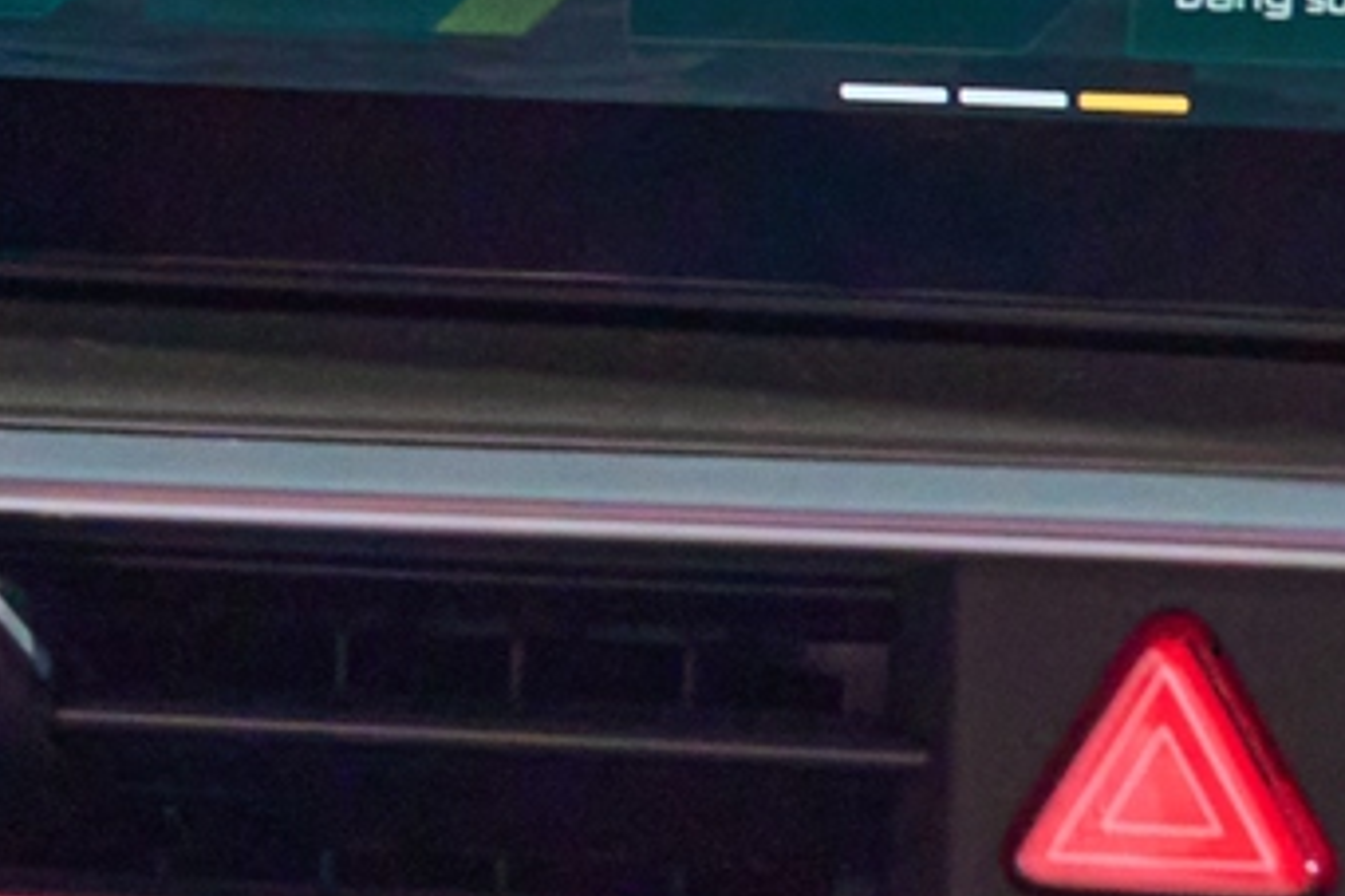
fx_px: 10941
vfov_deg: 4.6
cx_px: -1369
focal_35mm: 293
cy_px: -547
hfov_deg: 6.8
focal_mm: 26
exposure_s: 1/160
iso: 640
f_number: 4
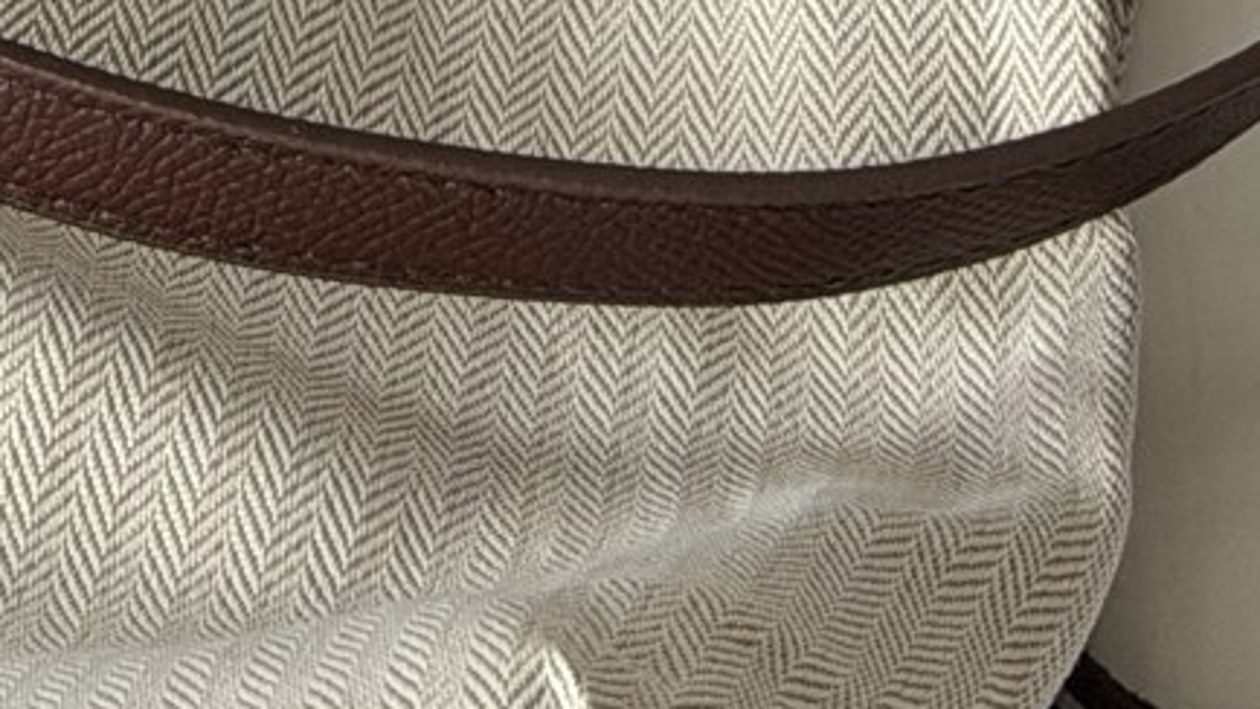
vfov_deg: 4.6
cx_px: 29
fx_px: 8051
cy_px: -2165
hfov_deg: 8.9
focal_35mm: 241
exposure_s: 1/60
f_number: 1.78
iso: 160
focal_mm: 6.76
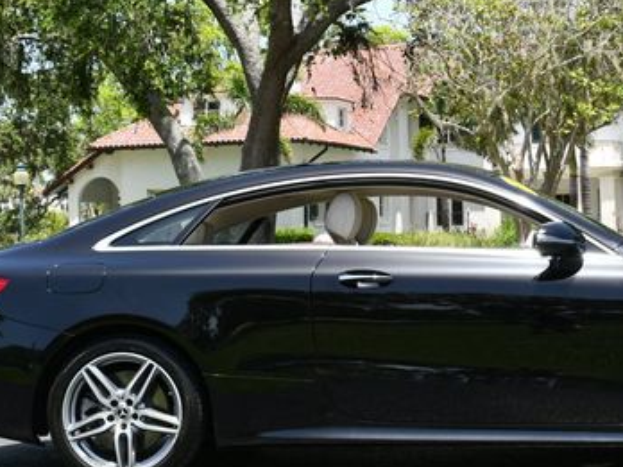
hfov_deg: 22.8
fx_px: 1530
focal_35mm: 85
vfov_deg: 17.3
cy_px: 175
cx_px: 448
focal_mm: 24
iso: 200
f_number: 8
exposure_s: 1/250
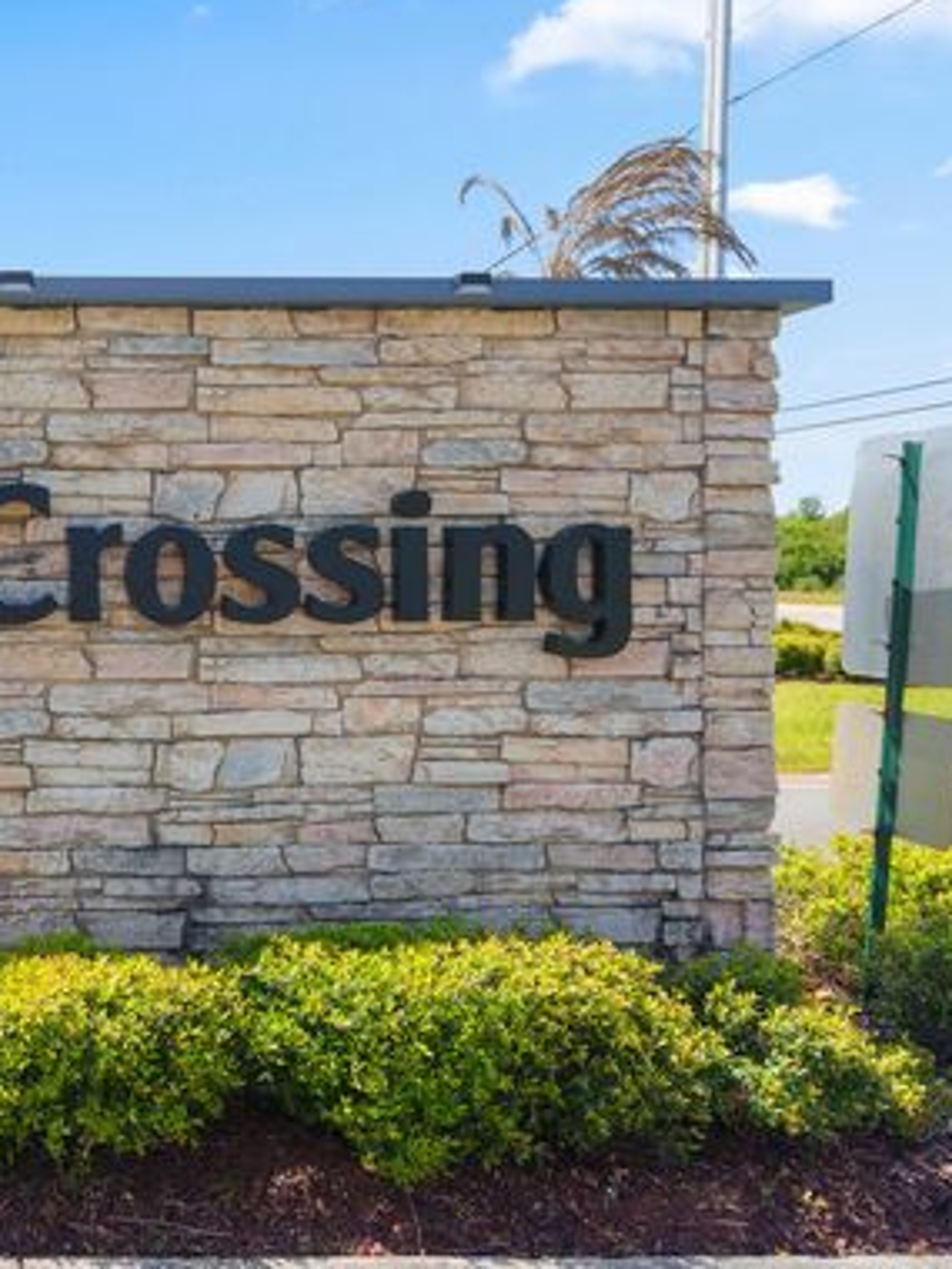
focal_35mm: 34
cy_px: 650
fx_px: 1247
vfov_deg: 54.0
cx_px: -27
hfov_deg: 36.9
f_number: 4
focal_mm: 21
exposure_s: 1/3200
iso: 400
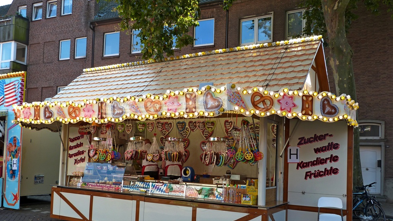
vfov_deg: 34.4
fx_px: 354
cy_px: 142
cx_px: 197
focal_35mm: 34
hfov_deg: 58.0
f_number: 4
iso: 100
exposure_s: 1/125
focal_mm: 5.4
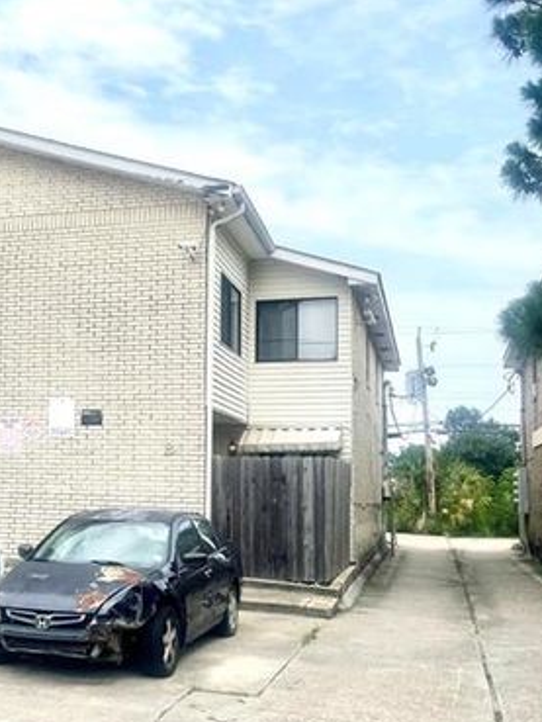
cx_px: 74
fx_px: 981
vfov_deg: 40.4
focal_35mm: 47
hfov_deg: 29.8
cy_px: 400
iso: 32
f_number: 1.6
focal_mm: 4.2
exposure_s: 1/5291
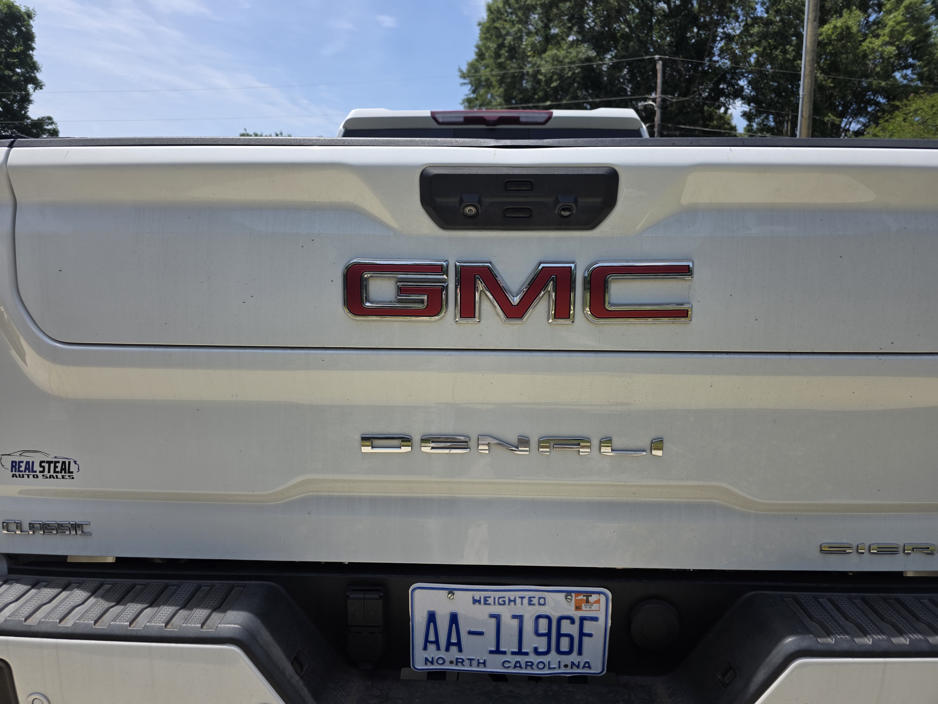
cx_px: 469
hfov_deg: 73.9
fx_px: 623
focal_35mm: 23
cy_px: 352
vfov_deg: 58.9
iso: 80
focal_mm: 6.3
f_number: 1.7
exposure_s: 1/4650
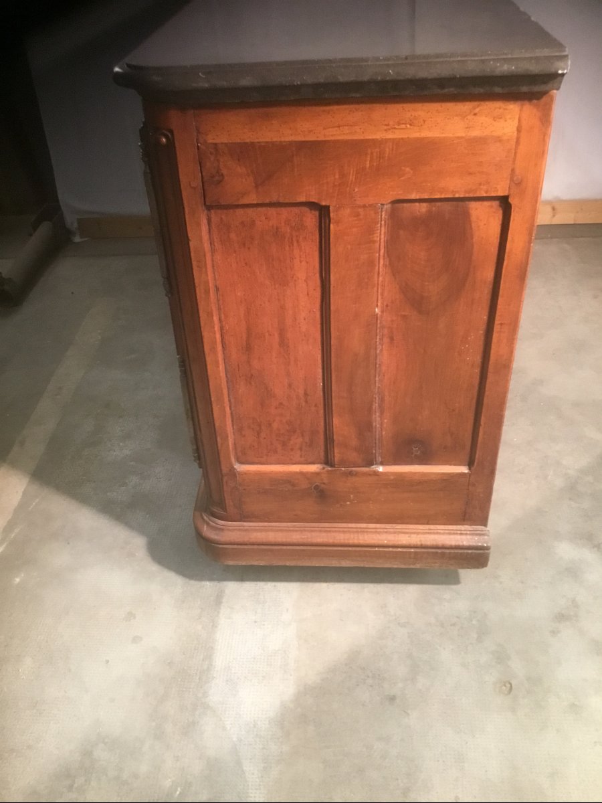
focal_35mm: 31
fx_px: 719
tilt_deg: -35.5
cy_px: 402
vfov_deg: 58.4
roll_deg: +2.3
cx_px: 301
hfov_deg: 45.4
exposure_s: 1/20
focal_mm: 3.3
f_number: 2.4
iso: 200
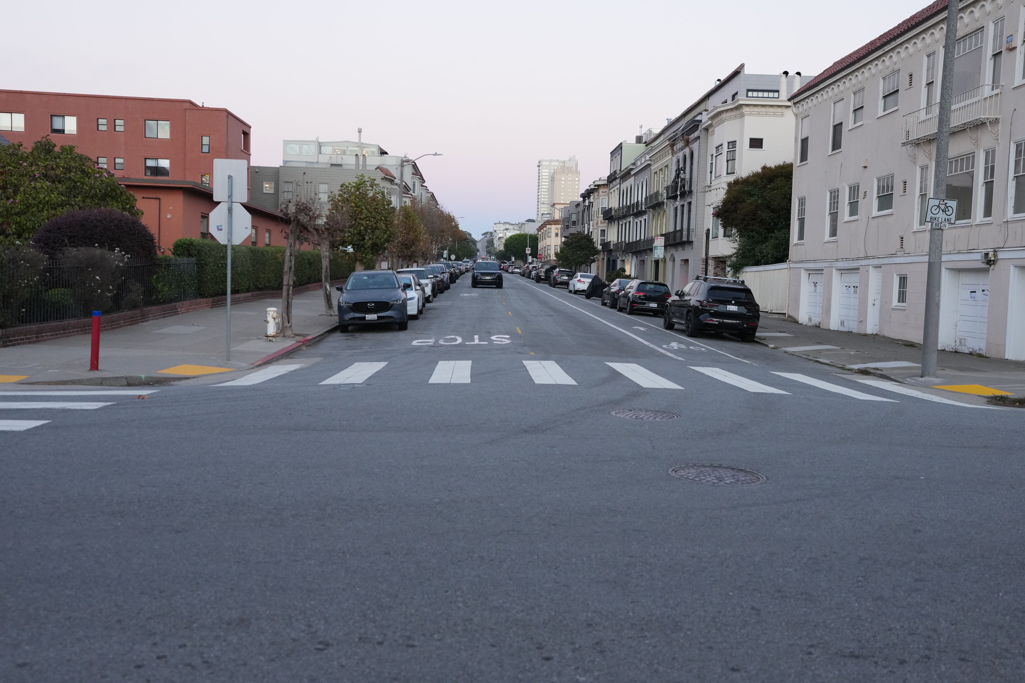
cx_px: 512
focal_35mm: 35
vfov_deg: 37.9
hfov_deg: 54.4
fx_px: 996
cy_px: 342
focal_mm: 35
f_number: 2.8
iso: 2000
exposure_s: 1/320
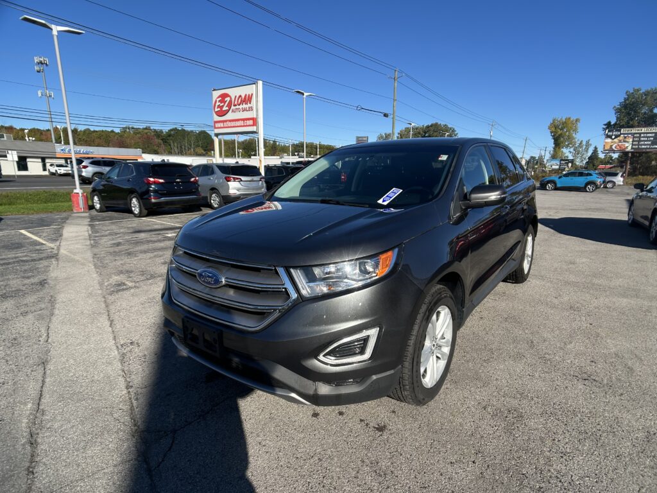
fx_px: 493
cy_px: 246
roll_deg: +0.2
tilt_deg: -13.2
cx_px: 328
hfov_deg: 67.3
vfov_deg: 53.1
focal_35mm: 26
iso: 50
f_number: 1.5
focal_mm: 5.7
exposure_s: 1/3460
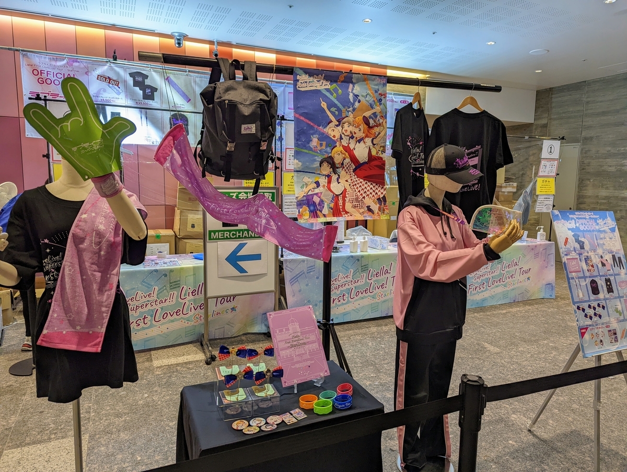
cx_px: 314
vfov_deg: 57.0
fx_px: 435
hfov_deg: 71.5
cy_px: 236
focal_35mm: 24
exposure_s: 1/100
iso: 158
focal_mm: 6.81
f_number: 1.85
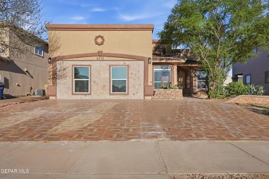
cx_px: 134
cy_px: 90
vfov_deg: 52.2
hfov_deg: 72.6
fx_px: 183
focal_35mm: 24
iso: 250
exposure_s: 1/4000
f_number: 9
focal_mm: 24.5
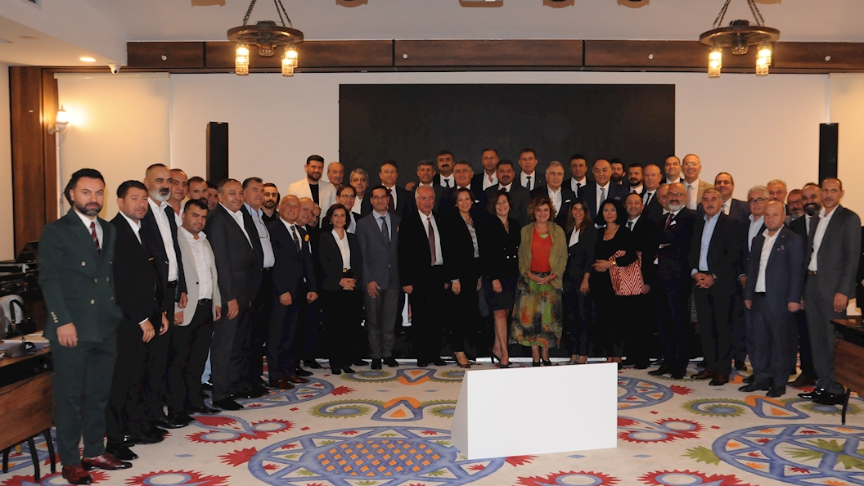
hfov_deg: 53.2
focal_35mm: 38
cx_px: 459
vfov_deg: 31.5
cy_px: 240
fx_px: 861
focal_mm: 21
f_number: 5
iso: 1600
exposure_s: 1/60
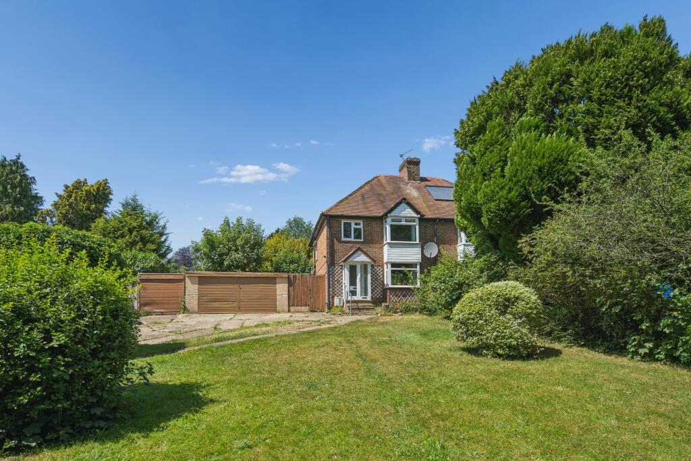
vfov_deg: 67.4
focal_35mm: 18
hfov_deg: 90.0
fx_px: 346
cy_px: 230
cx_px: 346
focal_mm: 18
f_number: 7.1
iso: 100
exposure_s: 1/500
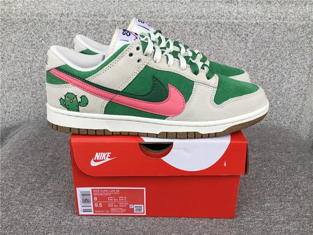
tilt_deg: -22.0
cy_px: 118
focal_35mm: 31
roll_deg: -0.4
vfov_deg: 45.4
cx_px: 156
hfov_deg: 58.4
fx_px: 280
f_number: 2.4
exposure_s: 1/204
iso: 25
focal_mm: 3.3
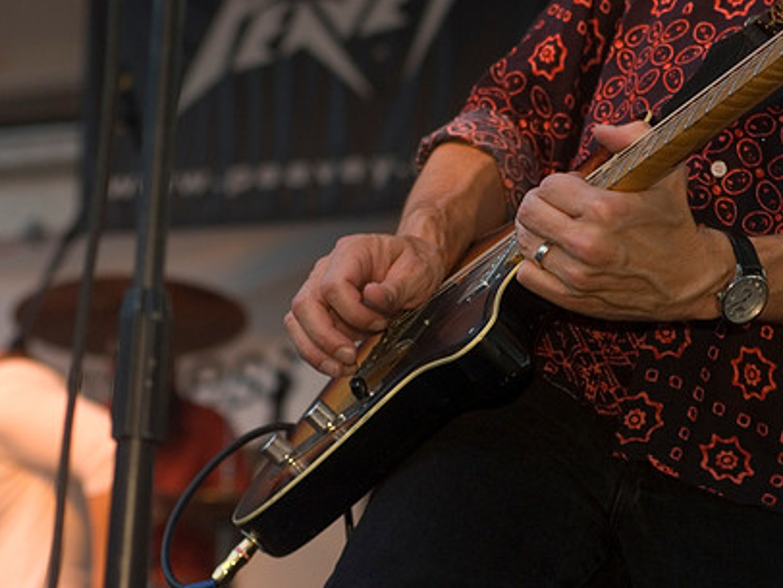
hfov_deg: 13.7
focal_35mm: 144
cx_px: 484
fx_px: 3259
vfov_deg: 10.3
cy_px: 343
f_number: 4
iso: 400
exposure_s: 1/125
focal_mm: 70
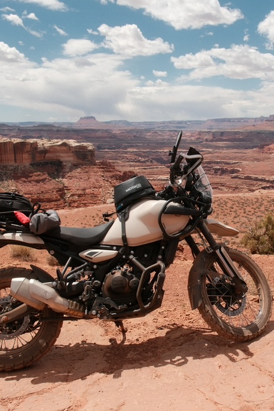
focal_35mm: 40
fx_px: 456
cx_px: 209
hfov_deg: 32.7
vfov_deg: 48.4
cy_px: 206
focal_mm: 17
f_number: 4
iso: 125
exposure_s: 1/1100
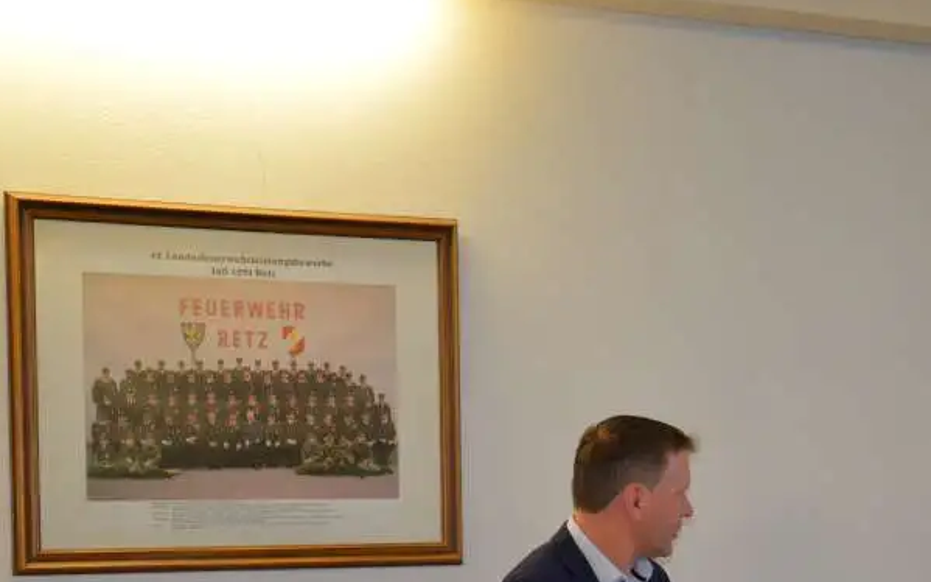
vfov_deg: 12.1
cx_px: 833
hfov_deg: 19.1
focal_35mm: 107
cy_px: 540
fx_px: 2715
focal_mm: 35
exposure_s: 1/60
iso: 720
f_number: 4.5
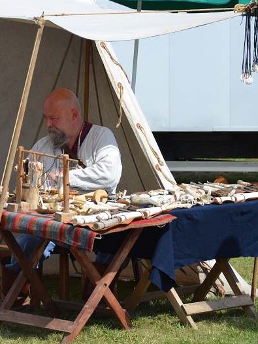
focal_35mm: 230
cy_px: 172
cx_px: 60
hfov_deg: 6.5
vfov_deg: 8.6
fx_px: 2281
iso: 200
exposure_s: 1/640
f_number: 6.3
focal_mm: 105
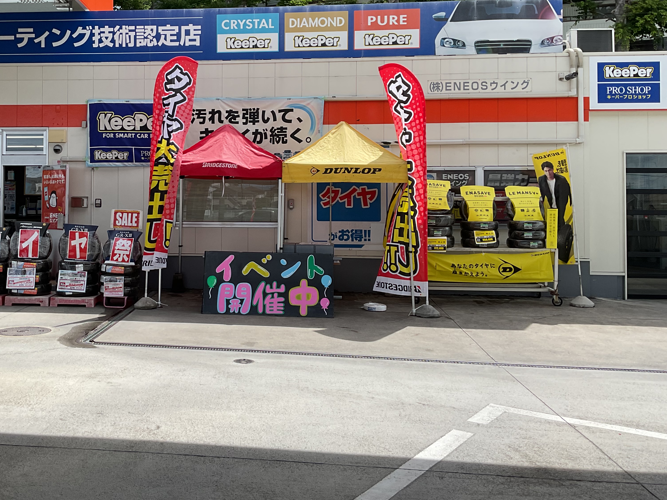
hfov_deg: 47.1
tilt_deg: +1.2
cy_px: 189
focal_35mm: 39
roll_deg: +0.3
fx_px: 752
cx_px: 220
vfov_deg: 36.6
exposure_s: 1/1221
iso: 16
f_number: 1.8
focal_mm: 3
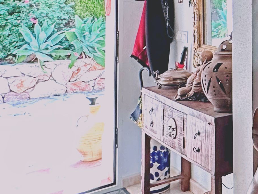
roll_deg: +0.6
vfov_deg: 22.0
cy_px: -35
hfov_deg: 23.0
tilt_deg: +3.2
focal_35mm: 62
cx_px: 419
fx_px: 462
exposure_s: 1/100
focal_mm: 2.22
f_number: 2.2
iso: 200
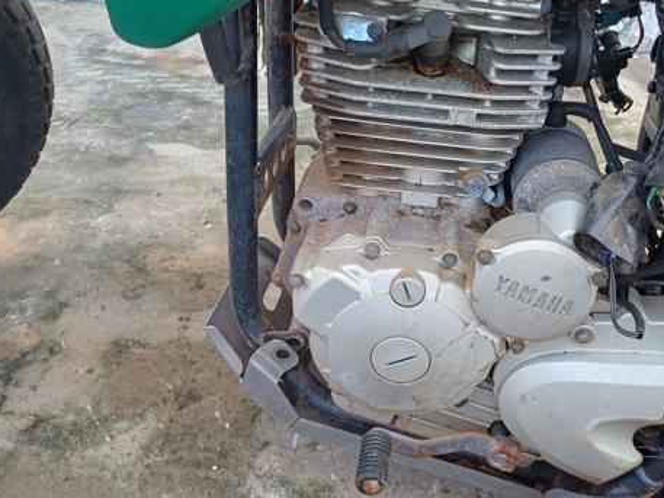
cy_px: 221
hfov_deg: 51.3
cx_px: 459
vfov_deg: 40.7
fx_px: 672
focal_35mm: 35
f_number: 1.8
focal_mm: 4.65
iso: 50
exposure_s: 1/119
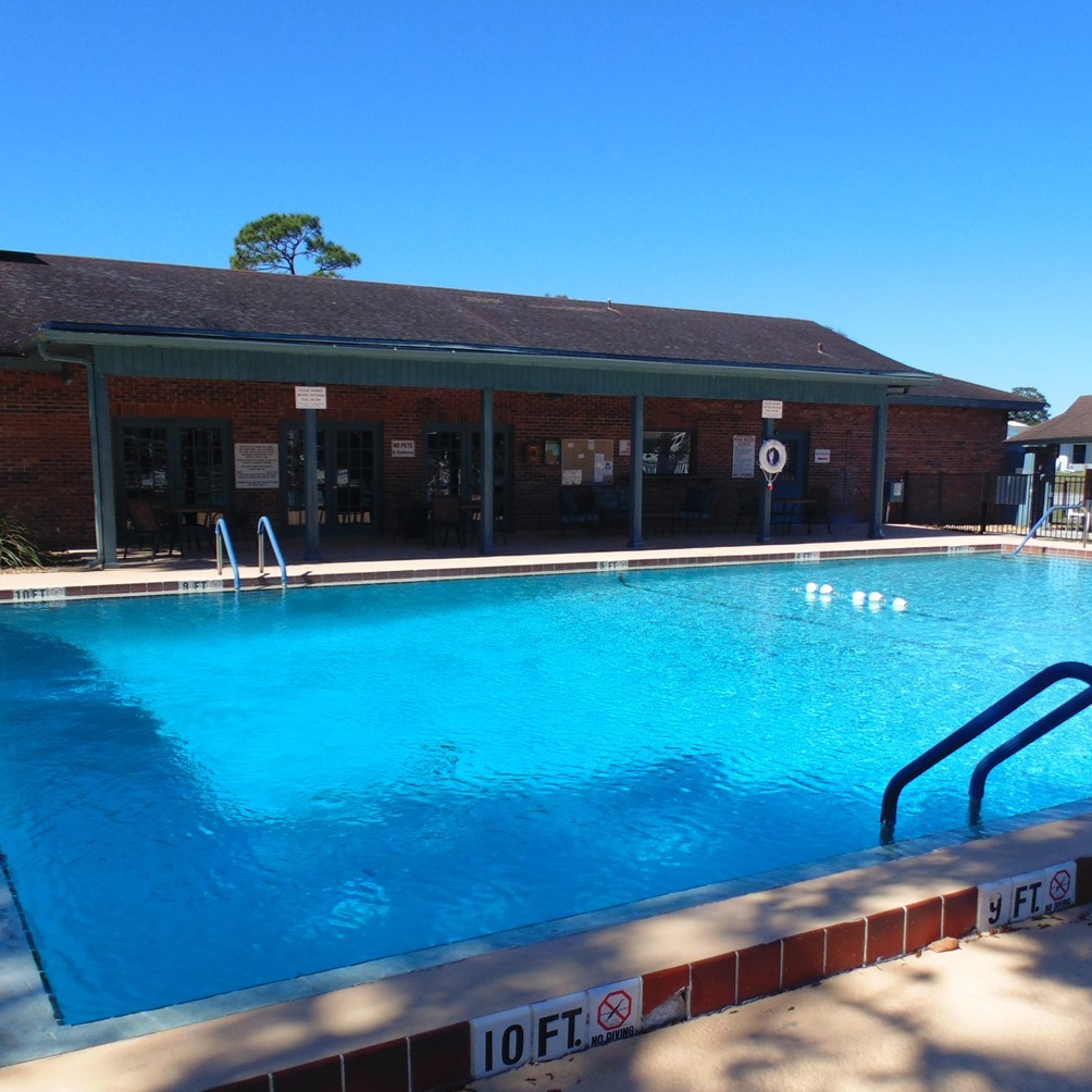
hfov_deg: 52.5
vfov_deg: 52.3
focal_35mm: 31
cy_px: 640
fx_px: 1106
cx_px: 528
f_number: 9.7
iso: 80
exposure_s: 1/125
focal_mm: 4
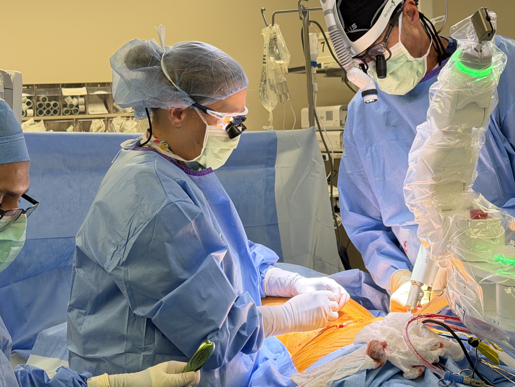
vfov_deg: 19.9
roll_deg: +3.1
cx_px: 308
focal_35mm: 74
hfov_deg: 26.3
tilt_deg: -3.7
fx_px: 1101
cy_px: 174
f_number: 1.78
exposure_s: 1/204
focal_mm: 6.76
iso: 100
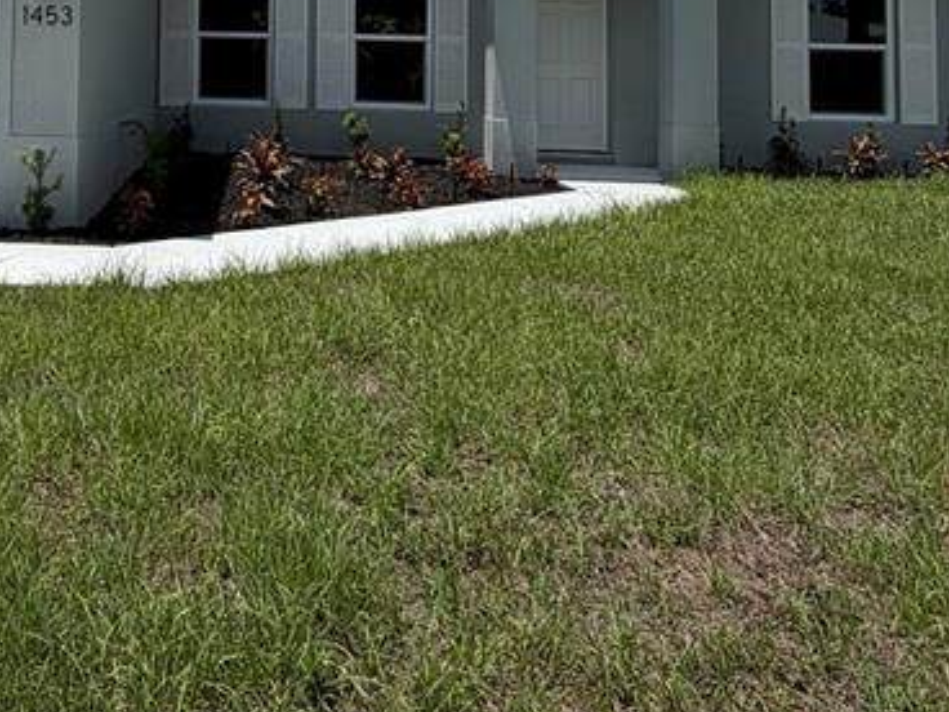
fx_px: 1069
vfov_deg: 33.6
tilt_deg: +3.5
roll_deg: -1.2
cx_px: 188
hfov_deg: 45.4
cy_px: -3
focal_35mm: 39
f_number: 2.2
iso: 20
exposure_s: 1/1848
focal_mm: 2.22
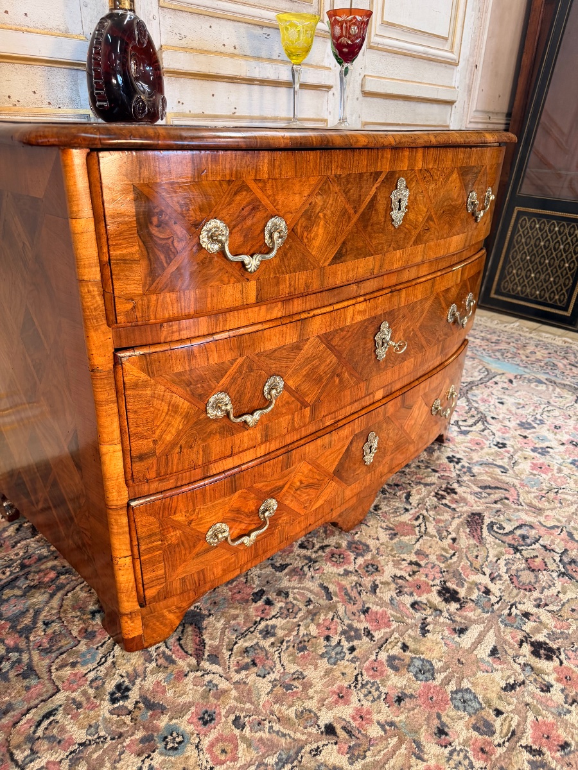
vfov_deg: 71.6
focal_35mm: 24
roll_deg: -2.1
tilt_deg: -25.3
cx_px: 289
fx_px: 534
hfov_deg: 56.8
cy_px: 385
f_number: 1.78
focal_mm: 6.76
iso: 160
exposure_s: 1/100
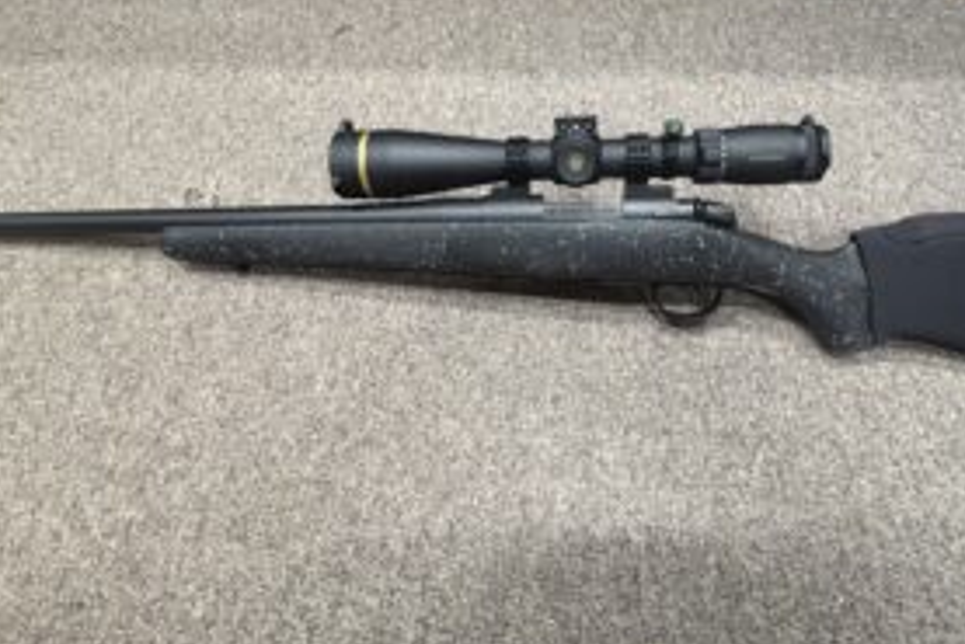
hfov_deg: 81.0
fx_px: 563
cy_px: 261
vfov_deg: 59.1
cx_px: 526
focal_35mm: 21
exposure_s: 1/60
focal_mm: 2.22
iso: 250
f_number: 2.2
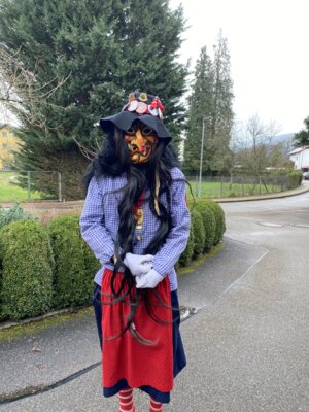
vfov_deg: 67.3
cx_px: 154
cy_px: 206
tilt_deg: -3.9
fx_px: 309
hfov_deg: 53.1
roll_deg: -1.2
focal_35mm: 26
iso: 64
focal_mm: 4.25
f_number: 1.8
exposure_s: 1/121
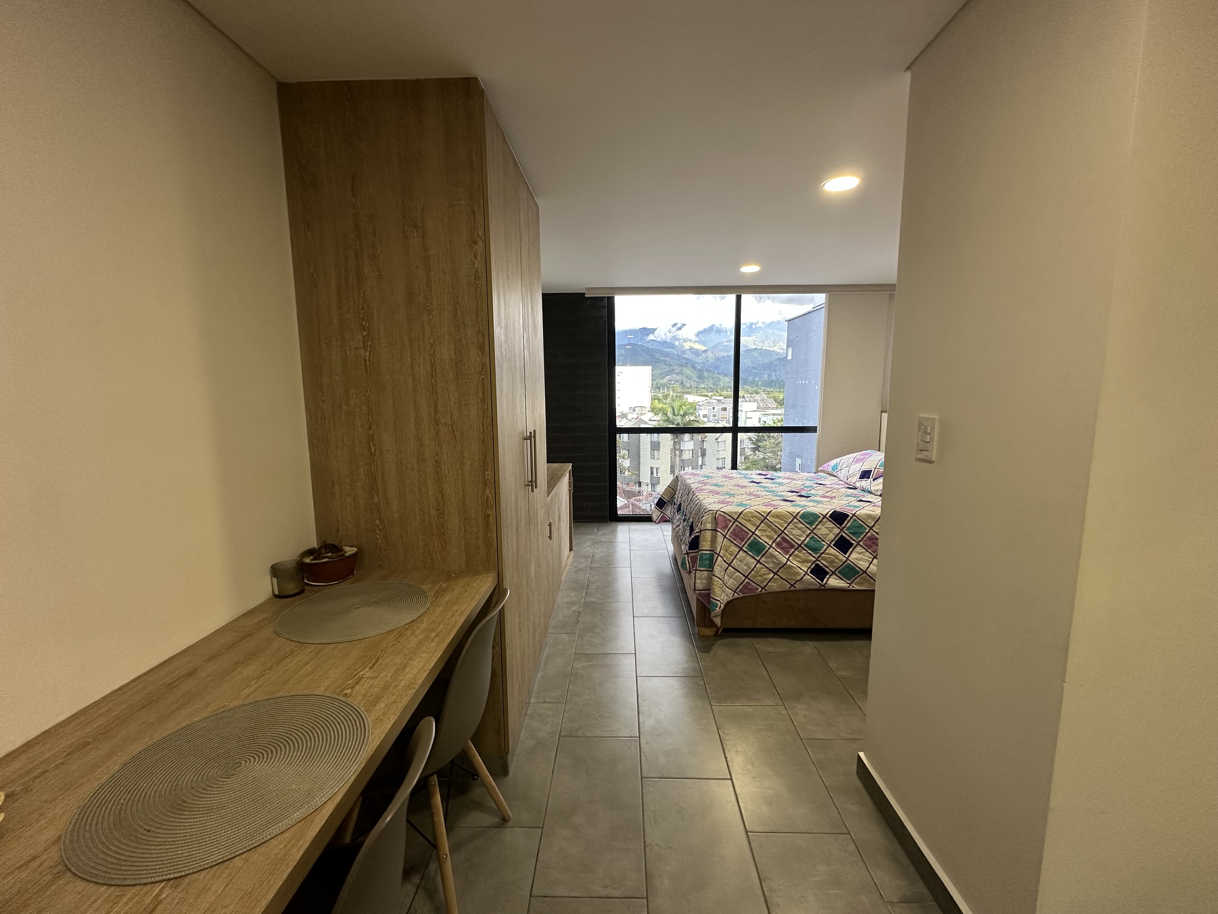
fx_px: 493
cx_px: 609
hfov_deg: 102.1
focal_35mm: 14
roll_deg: +0.4
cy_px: 457
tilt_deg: -8.7
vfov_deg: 85.7
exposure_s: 1/60
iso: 160
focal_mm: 2.22
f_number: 2.2
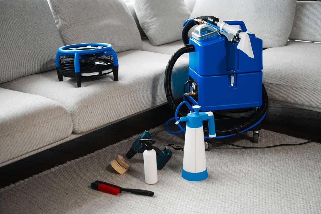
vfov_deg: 25.0
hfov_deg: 36.9
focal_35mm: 54
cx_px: 160
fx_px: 481
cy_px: 107
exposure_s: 1/125
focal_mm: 54
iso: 500
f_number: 3.5
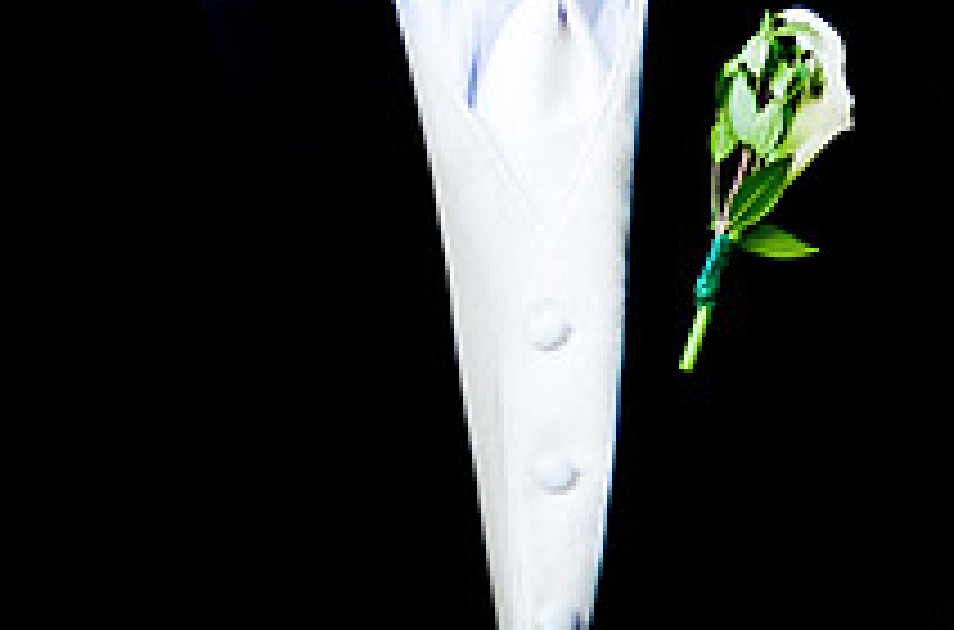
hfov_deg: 9.0
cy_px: 4
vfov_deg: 6.0
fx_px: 5954
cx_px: 1296
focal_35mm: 225
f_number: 2.8
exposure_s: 1/640
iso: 200
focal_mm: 55
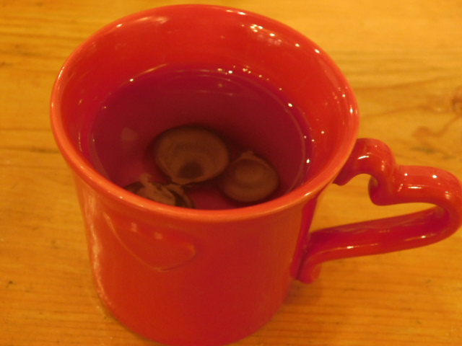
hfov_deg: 32.7
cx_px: 231
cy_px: 173
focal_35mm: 59
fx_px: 787
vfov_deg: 24.8
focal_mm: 10.4
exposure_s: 1/8
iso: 400
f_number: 4
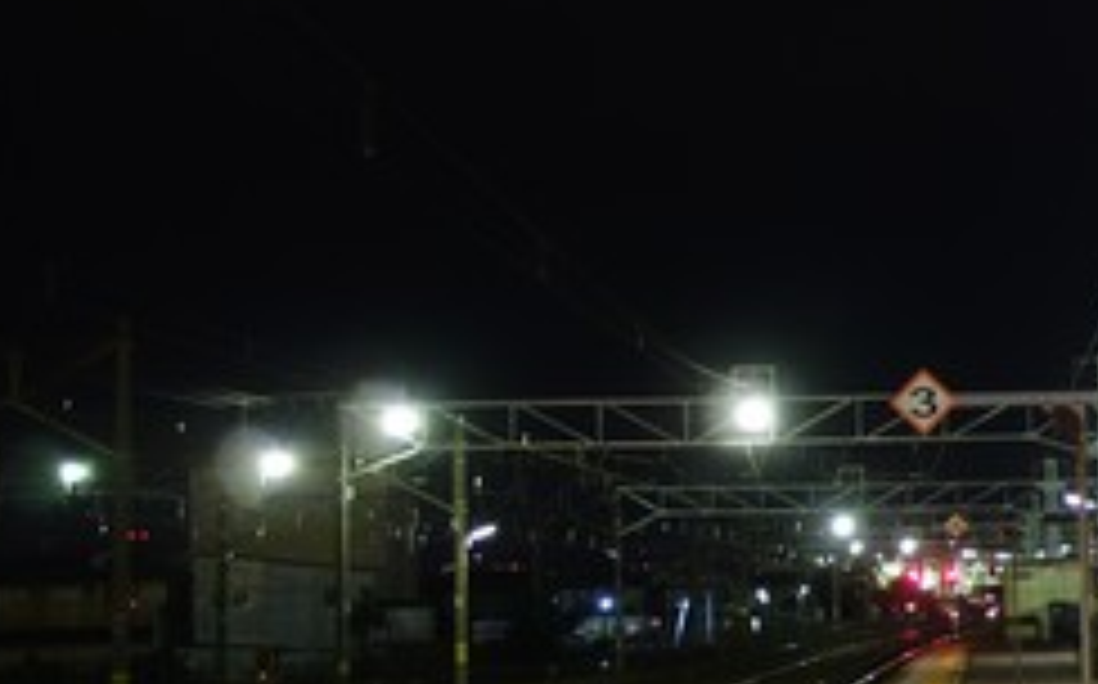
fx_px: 2242
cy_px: 385
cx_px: 1228
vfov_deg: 17.3
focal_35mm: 75
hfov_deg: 25.4
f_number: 1.8
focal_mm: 10.4
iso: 800
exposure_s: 1/15
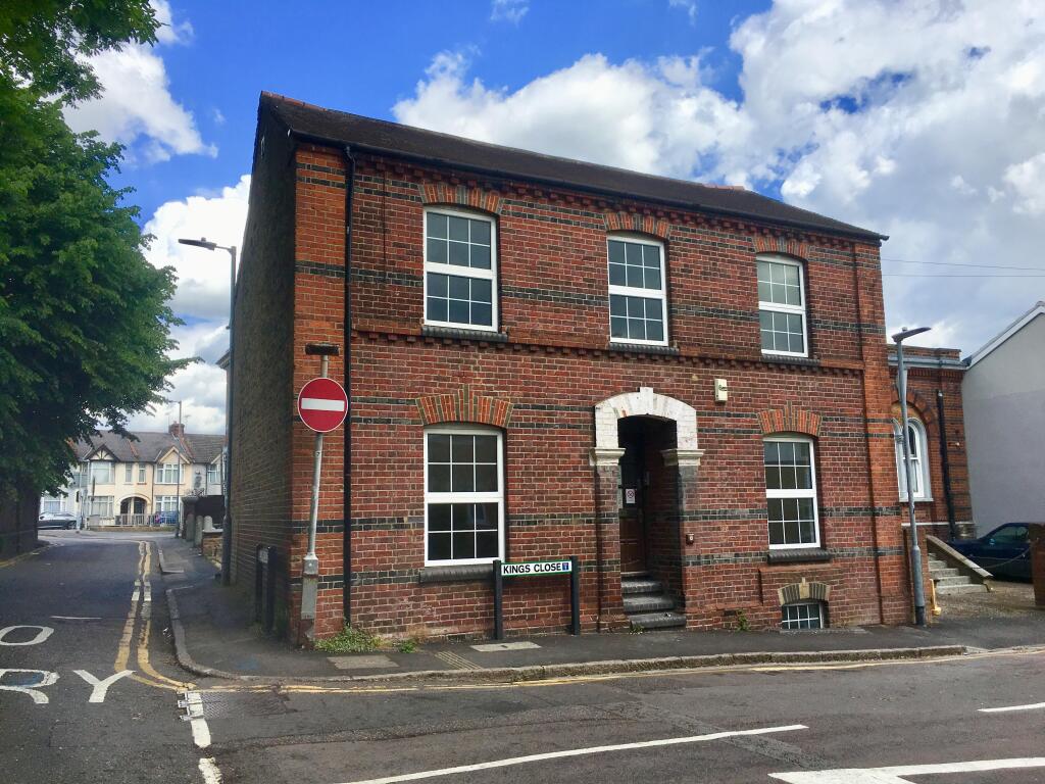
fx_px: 875
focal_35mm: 29
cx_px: 522
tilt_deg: +8.9
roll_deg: +1.9
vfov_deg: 48.2
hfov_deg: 61.7
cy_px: 392
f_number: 2.2
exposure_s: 1/1282
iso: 25
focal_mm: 4.15
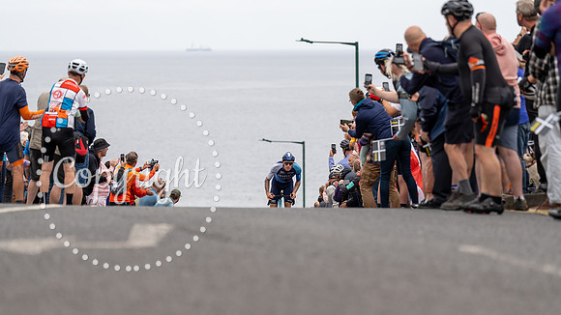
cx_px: 281
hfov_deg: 12.3
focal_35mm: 176
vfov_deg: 6.9
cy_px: 184
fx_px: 2613
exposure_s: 1/1000
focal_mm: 167
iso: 320
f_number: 3.5
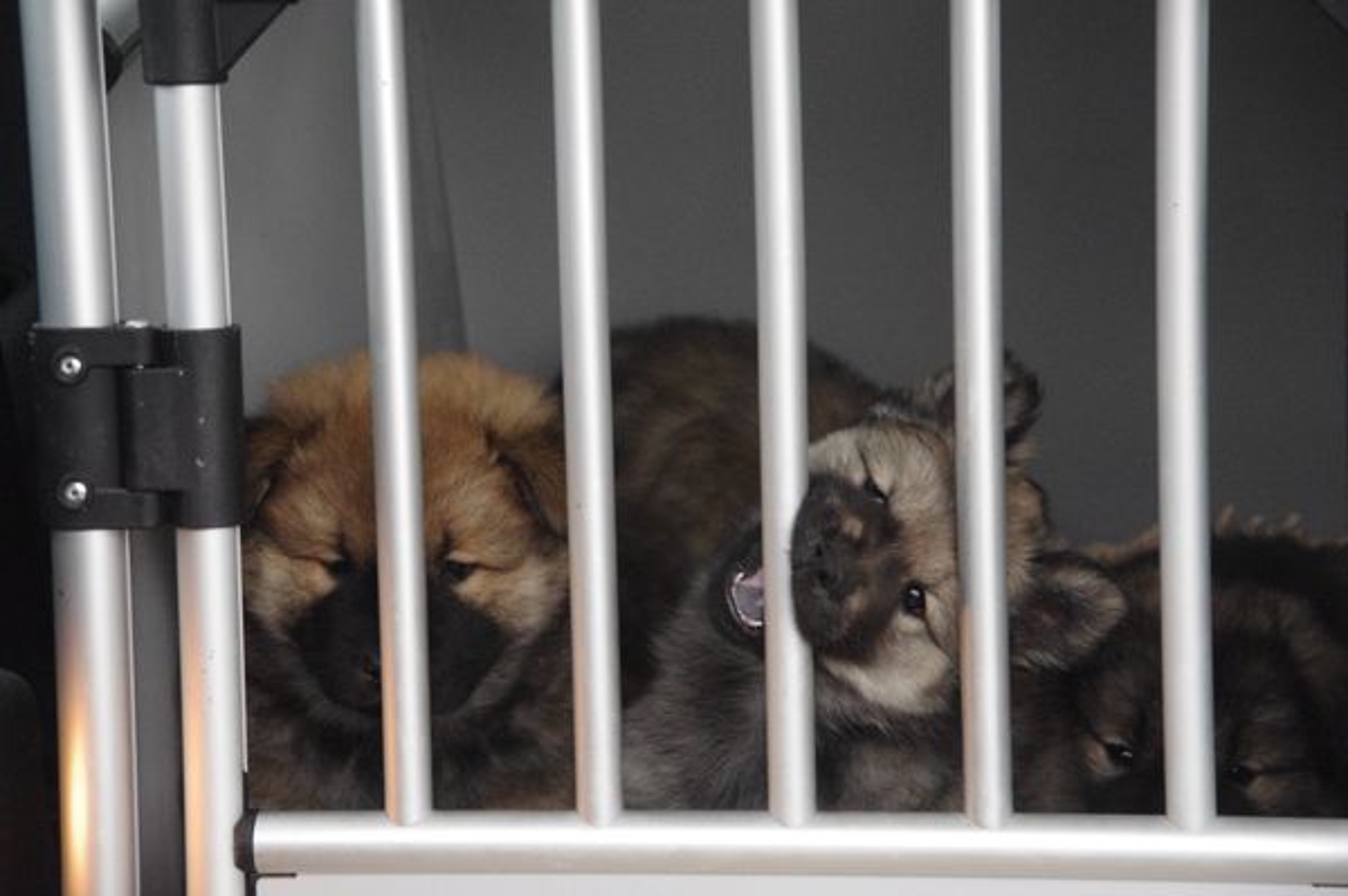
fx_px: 4190
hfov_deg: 18.3
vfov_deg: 12.2
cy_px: 448
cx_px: 674
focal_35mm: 112
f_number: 5.6
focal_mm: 75
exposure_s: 1/125
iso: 3200
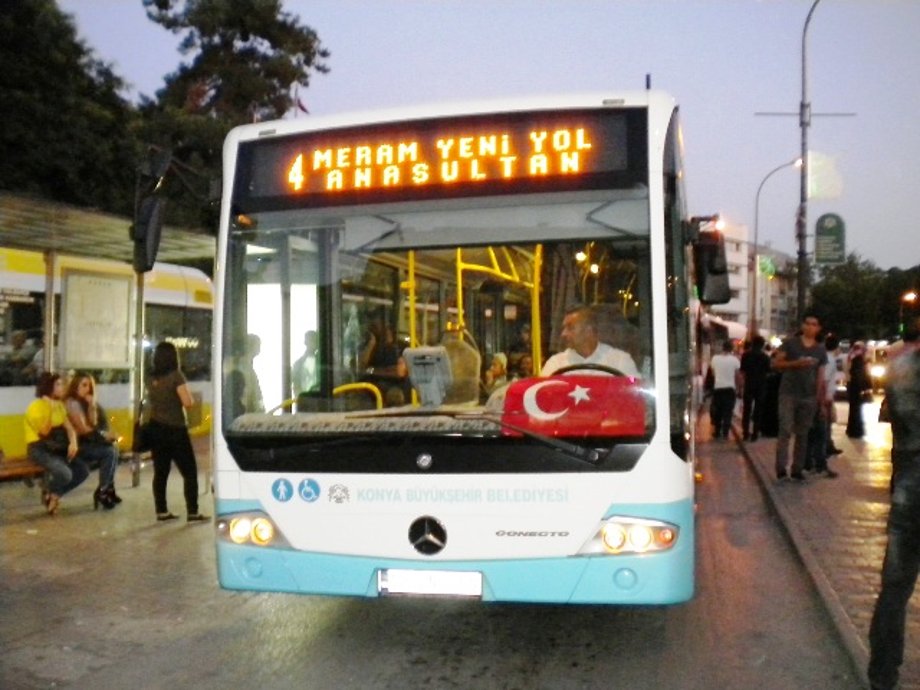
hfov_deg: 52.6
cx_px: 460
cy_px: 345
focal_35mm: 35
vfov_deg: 40.7
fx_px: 930
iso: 400
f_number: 3.1
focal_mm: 6.3
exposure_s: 1/30
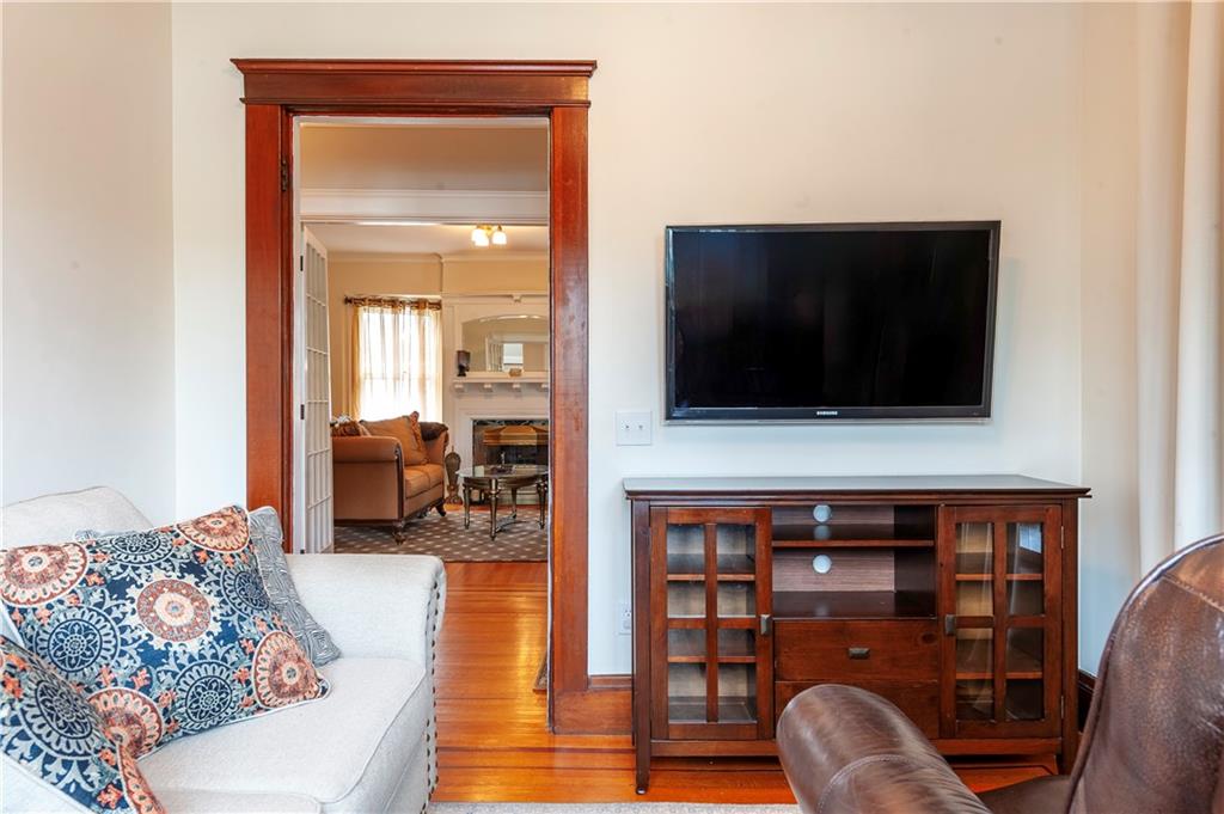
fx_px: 815
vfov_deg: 53.1
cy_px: 407
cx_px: 612
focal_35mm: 24
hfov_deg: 73.8
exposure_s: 1/10
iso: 1000
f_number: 11
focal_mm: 24
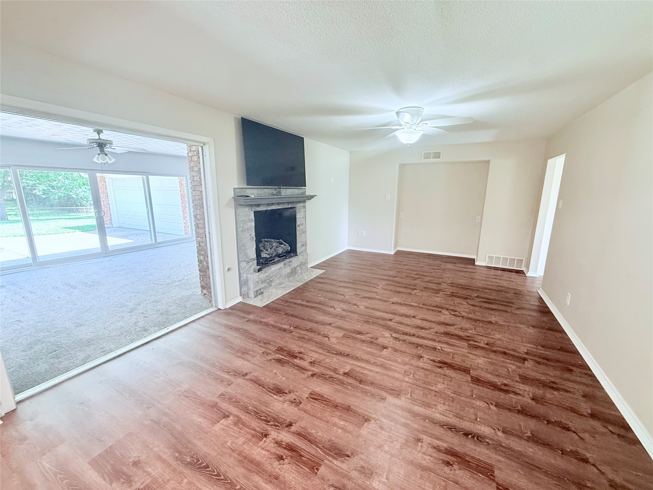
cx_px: 326
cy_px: 245
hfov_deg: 102.1
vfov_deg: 85.7
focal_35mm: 14
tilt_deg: -12.1
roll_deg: -0.6
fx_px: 264
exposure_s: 1/60
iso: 320
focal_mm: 2.22
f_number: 2.2
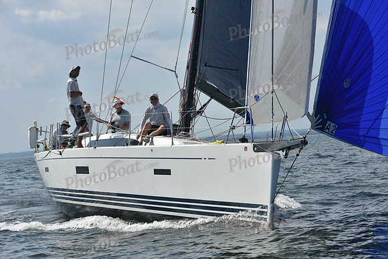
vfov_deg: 12.2
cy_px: 130
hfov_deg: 18.3
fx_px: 1207
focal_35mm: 112
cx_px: 194
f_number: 9
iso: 250
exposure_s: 1/1250
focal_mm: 112
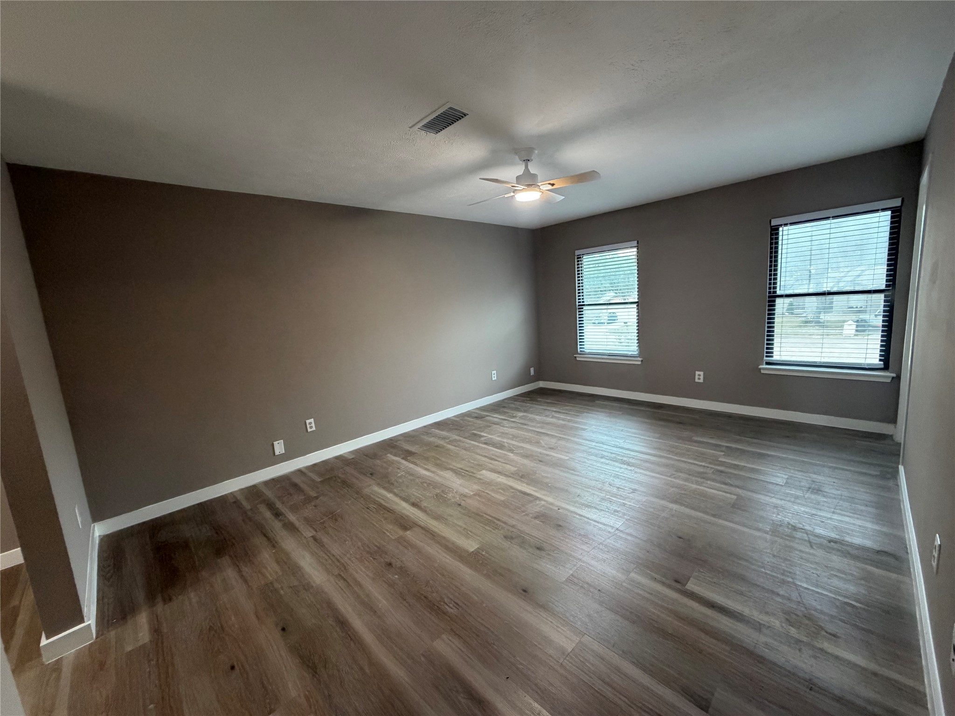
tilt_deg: -8.6
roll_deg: +4.1
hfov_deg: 102.1
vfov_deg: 85.7
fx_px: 386
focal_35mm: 14
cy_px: 358
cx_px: 478
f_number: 2.2
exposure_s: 1/60
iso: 400
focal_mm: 2.22
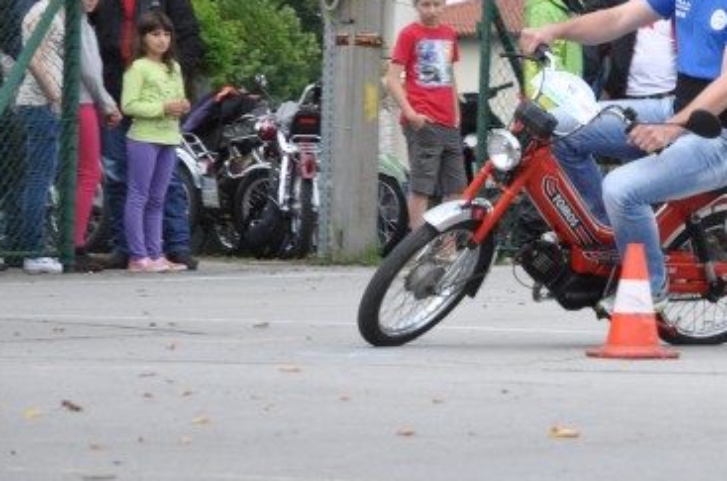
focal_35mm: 278
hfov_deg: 7.4
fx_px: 5604
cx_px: 763
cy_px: 9
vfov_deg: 4.9
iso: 200
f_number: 7.1
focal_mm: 85
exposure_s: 1/200
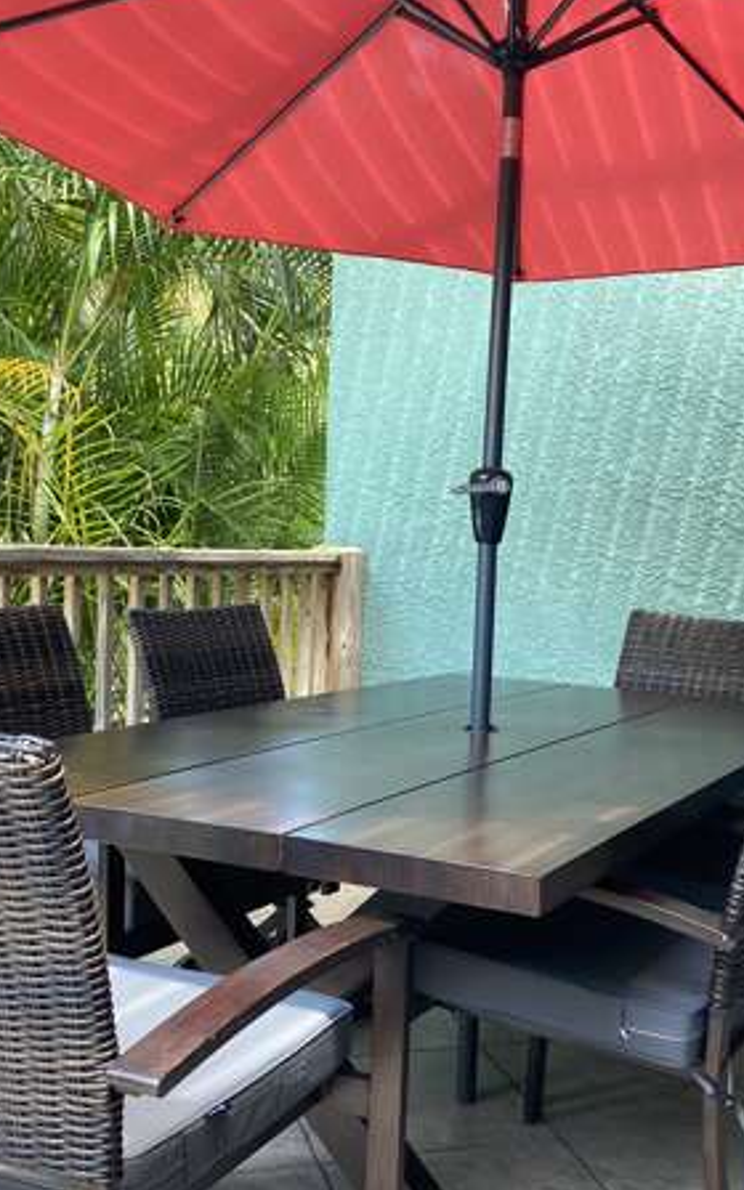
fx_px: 1363
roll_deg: -3.9
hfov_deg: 30.4
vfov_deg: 47.1
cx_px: 482
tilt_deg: -6.1
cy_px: 648
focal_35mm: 42
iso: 100
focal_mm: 4.25
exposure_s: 1/121
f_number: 1.8
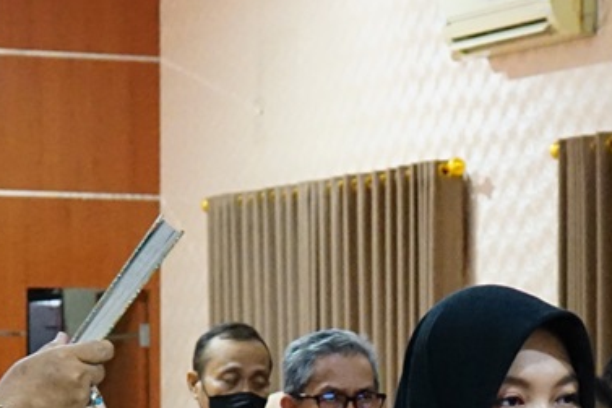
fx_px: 2906
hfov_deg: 12.0
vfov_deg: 7.9
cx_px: 391
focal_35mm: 171
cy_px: 551
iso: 6400
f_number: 5
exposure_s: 1/80
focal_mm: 43
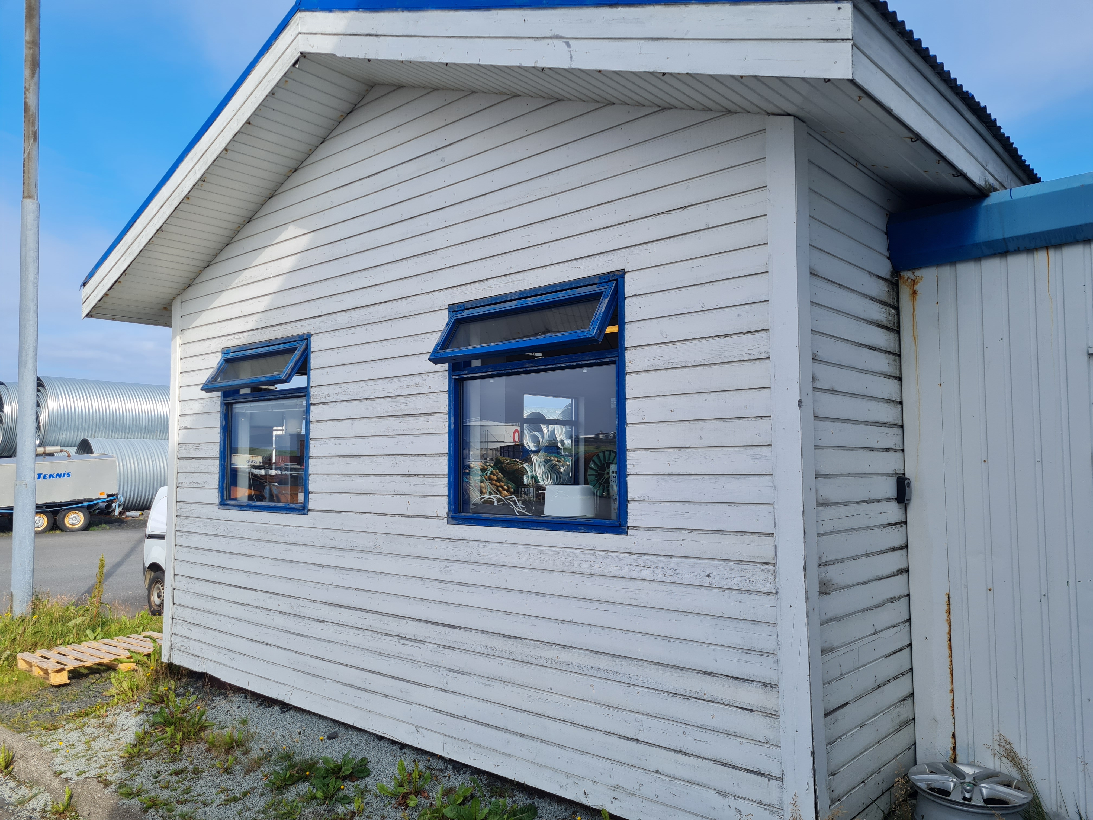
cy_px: 410
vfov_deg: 53.1
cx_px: 546
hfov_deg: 67.3
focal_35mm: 26
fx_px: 821
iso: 50
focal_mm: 5.4
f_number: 1.8
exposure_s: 1/1744
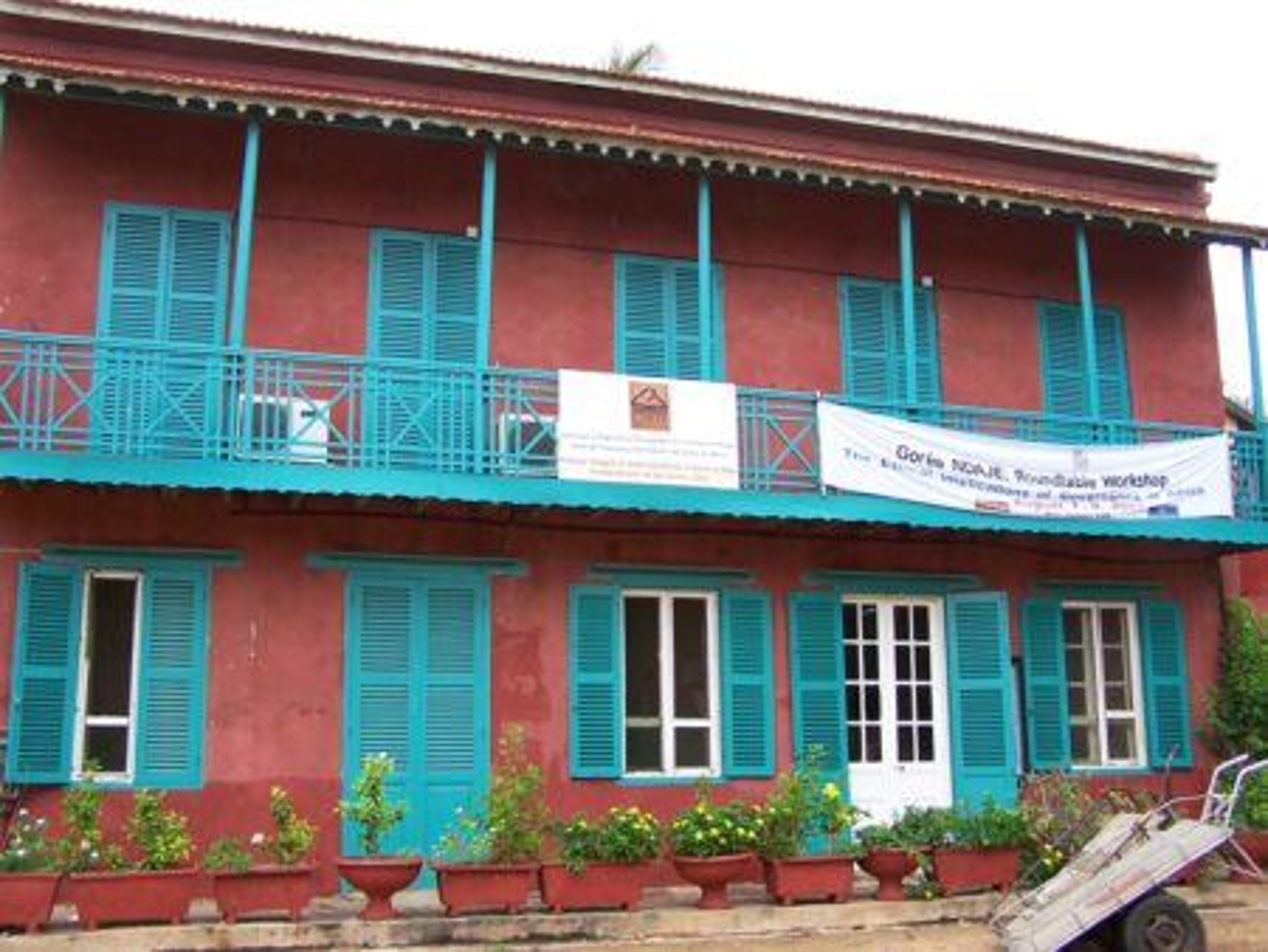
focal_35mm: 38
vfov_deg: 37.8
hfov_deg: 49.0
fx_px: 1393
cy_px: 476
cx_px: 634
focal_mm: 6.3
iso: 80
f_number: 2.8
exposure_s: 1/400
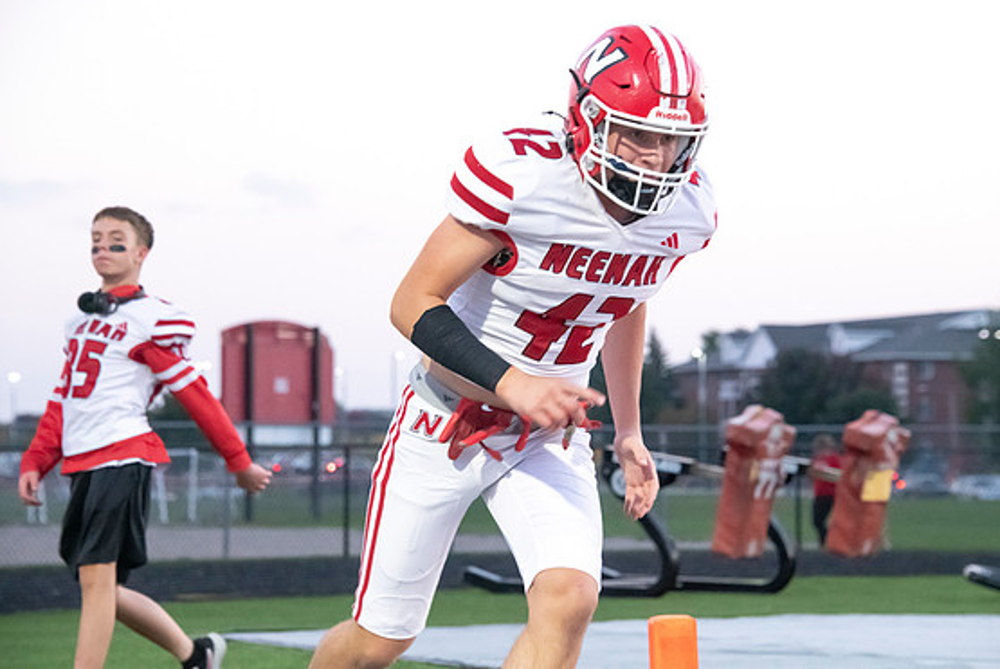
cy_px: 325
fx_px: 3920
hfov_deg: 14.5
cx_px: 521
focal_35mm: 141
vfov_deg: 9.7
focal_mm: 135
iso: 10000
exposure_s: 1/320
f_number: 7.1
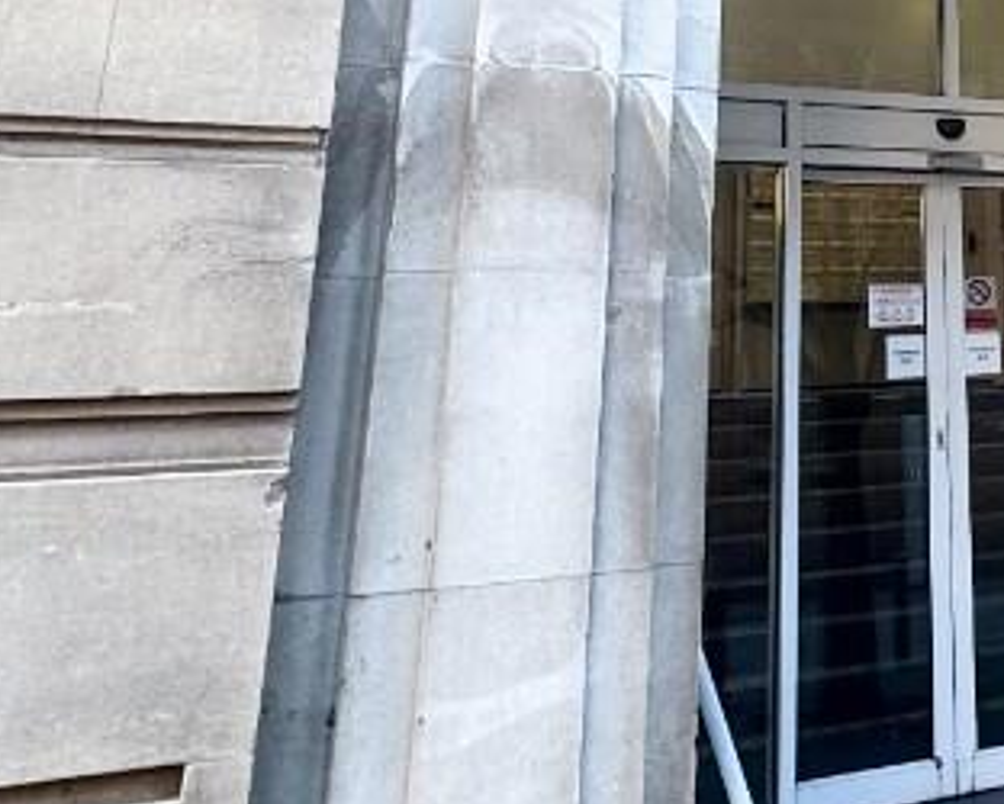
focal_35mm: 45
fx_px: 1338
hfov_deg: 38.4
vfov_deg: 31.7
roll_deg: +3.6
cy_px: 59
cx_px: 901
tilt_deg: +20.7
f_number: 2.2
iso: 80
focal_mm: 2.22
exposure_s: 1/100
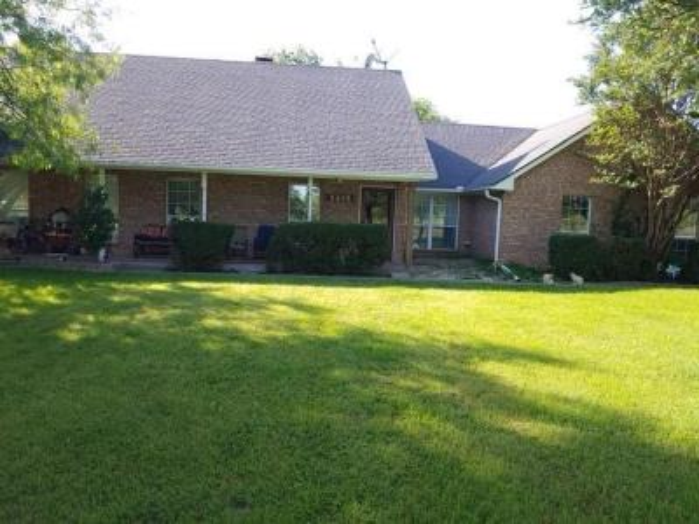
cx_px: 350
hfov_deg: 69.4
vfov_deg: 54.9
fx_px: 505
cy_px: 262
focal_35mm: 25
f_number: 1.5
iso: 50
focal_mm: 4.23
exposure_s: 1/366
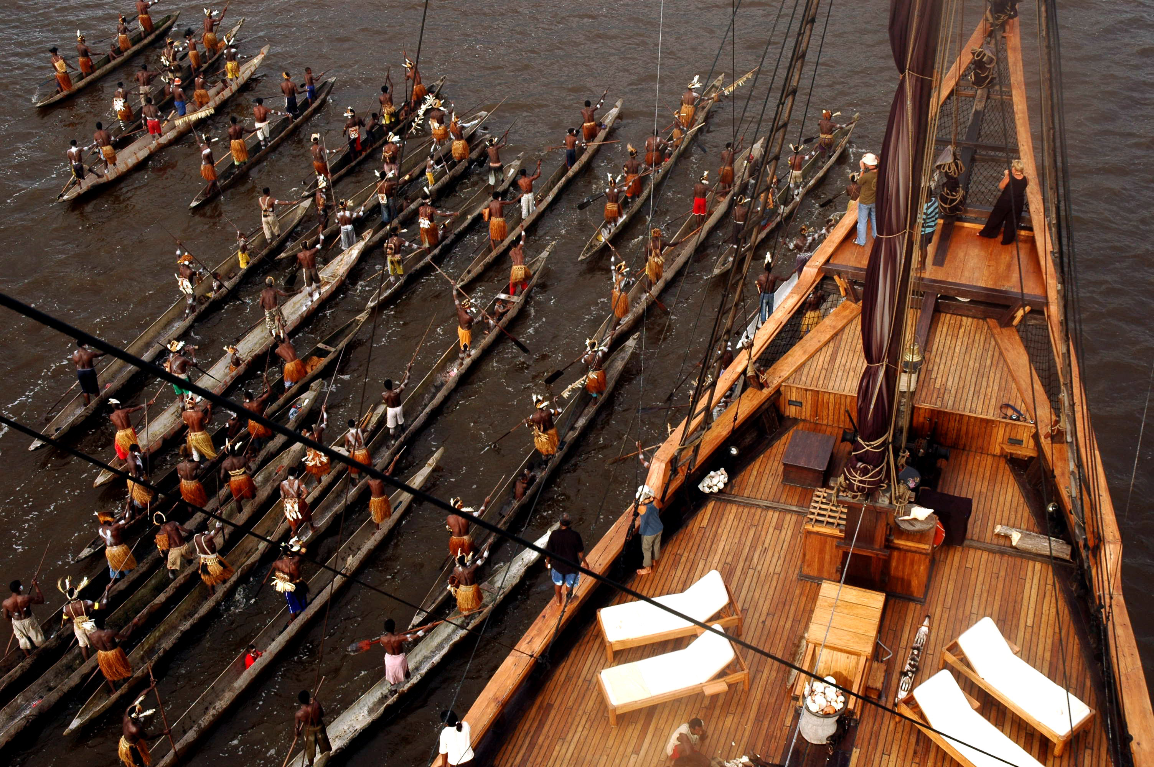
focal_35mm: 46
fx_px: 1489
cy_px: 384
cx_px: 577
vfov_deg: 28.9
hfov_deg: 42.4
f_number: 7.1
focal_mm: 31
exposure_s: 1/250
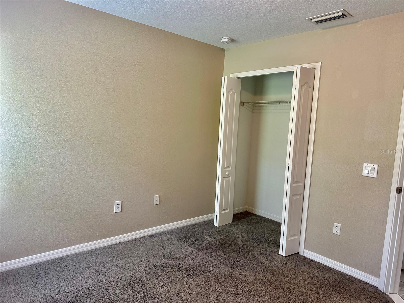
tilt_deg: -6.1
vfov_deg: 56.8
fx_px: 280
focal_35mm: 24
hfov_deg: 71.6
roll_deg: -3.6
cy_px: 152
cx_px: 202
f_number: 1.78
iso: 200
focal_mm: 6.86
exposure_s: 1/120
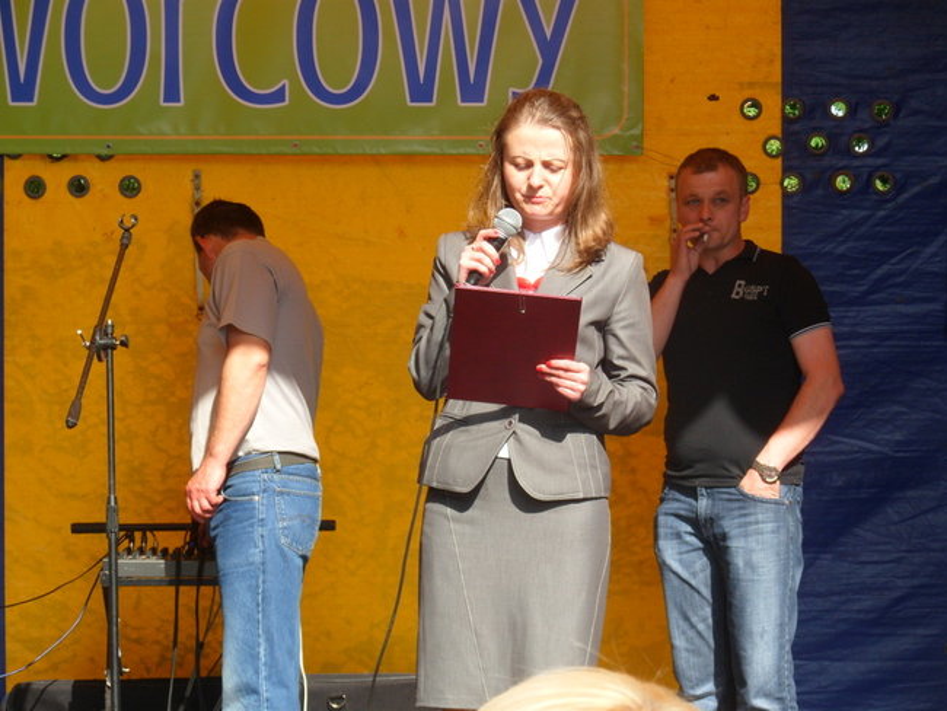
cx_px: 474
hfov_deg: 15.2
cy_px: 356
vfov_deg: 11.4
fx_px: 3558
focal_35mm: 130
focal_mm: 22.5
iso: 80
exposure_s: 1/180
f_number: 5.4
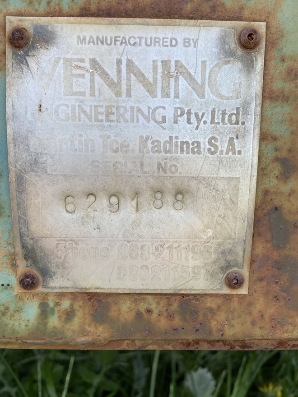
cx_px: 149
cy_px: 198
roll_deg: -2.4
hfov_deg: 53.1
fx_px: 298
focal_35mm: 26
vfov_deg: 67.3
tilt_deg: -6.2
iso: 32
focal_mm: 4.25
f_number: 1.8
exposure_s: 1/475
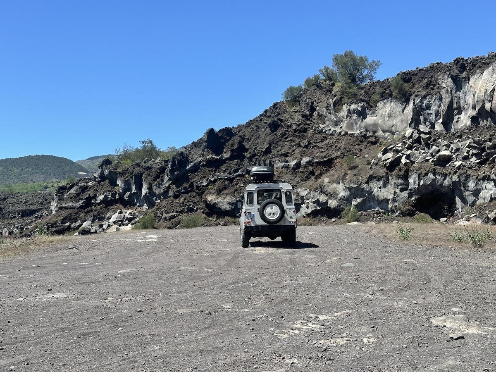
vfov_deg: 30.3
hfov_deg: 39.7
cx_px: 248
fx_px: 688
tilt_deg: +5.1
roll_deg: +1.8
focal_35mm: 48
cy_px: 186
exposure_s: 1/2532
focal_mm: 6.86
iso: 64
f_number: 1.78
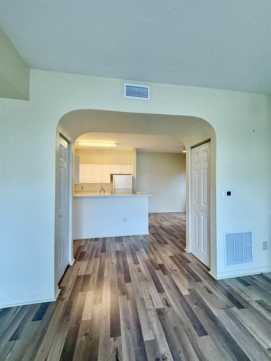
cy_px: 180
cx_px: 136
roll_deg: -0.1
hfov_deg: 85.7
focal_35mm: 14
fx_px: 146
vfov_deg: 102.1
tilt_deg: +1.9
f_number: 2.2
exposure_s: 1/120
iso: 320
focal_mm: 2.22
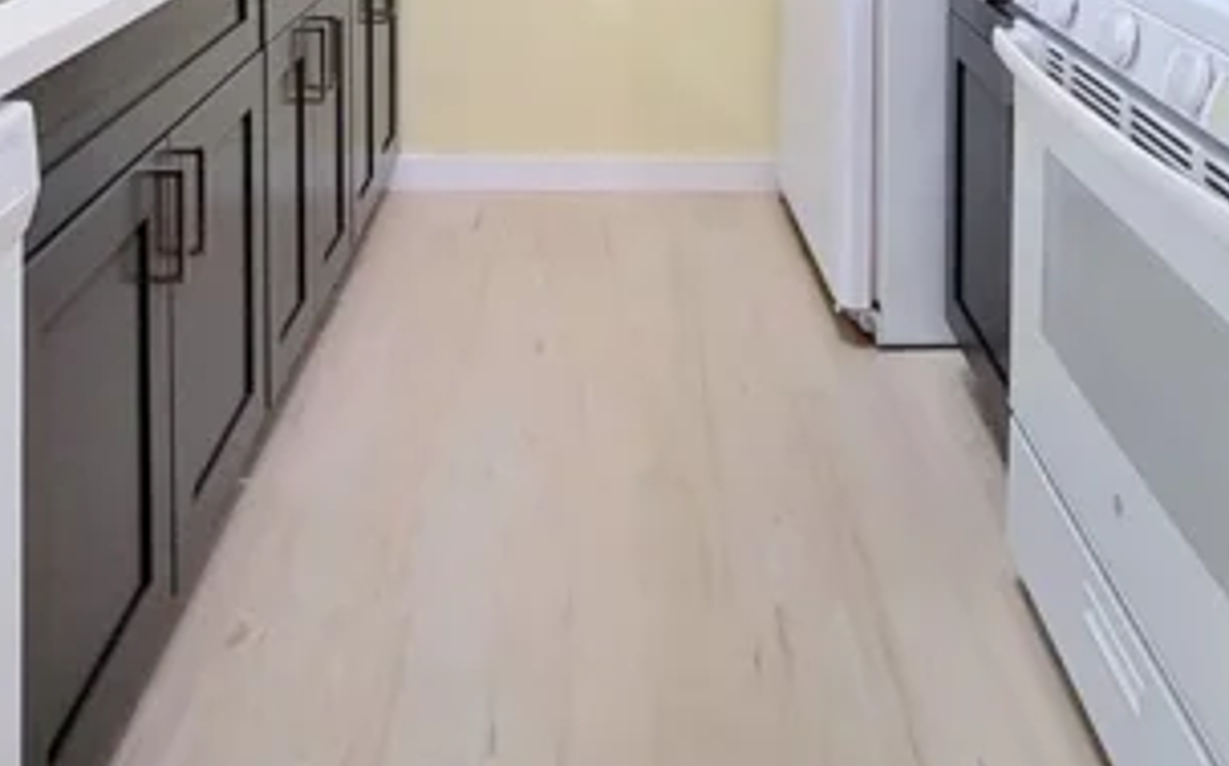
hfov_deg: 56.7
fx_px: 1138
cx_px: 619
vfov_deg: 30.6
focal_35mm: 34
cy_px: -186
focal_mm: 2.2
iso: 250
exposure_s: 1/60
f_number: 2.2
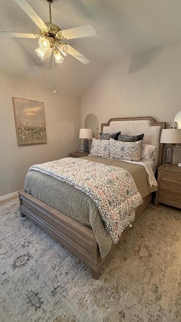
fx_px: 136
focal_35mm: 16
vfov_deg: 99.3
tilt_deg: -9.3
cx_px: 104
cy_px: 157
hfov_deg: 66.7
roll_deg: -0.5
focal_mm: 2.22
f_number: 2.2
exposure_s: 1/60
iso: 400
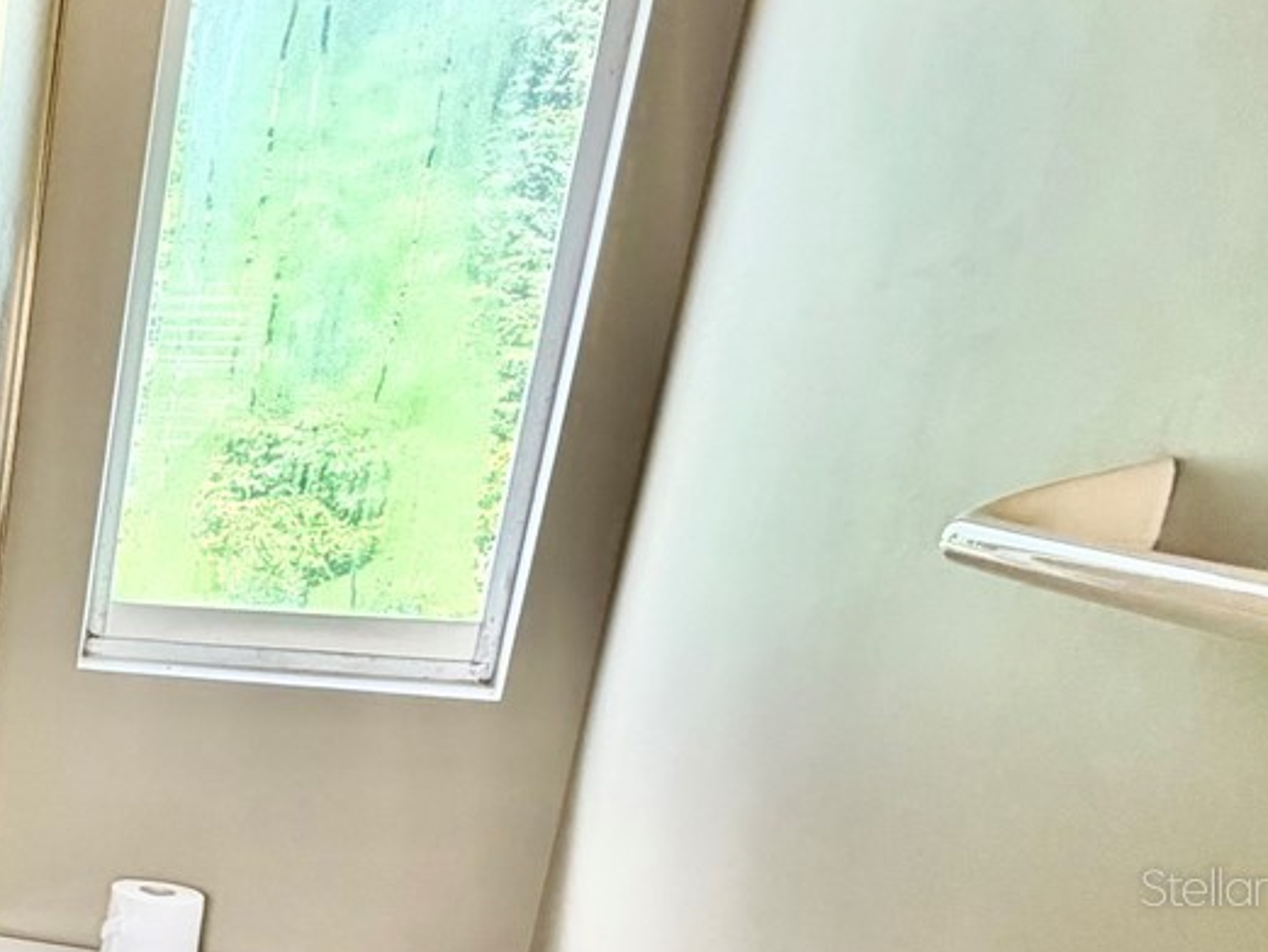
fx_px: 1575
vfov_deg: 31.7
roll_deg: +0.2
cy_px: 886
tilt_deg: -17.0
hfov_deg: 29.4
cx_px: -577
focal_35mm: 43
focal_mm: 2.22
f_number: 2.2
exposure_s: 1/98
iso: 320
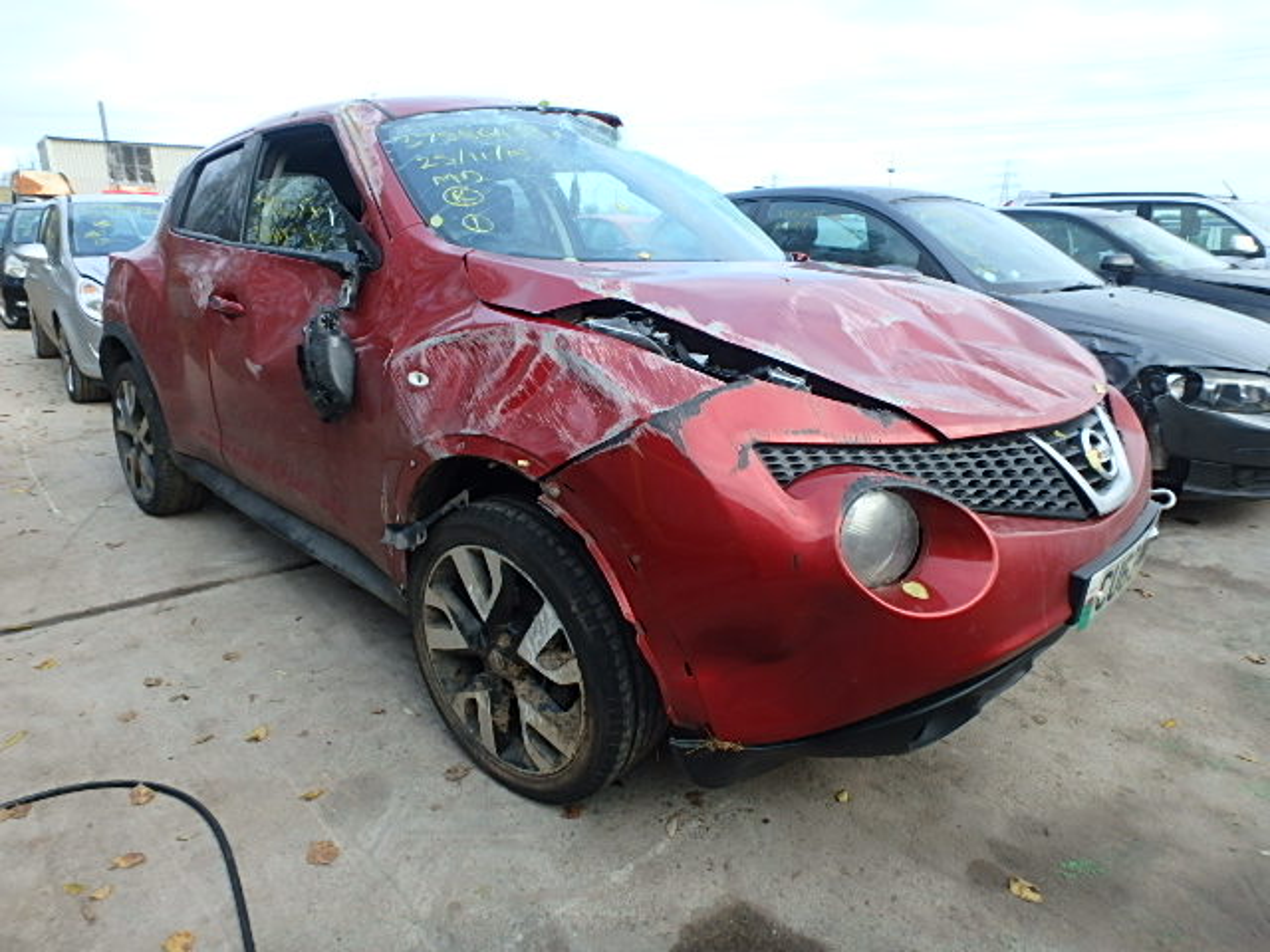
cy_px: 476
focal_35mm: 21
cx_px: 635
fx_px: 770
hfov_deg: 79.0
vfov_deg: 63.4
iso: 125
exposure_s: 1/200
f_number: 3.5
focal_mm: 3.7
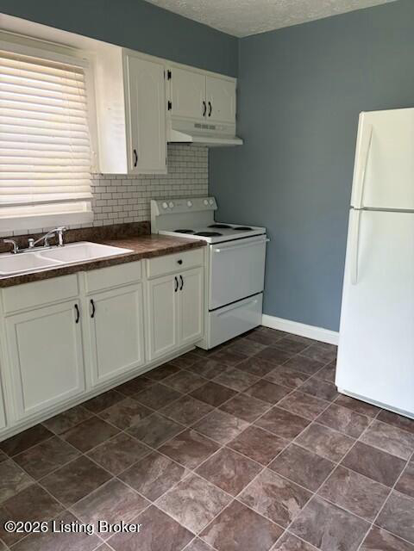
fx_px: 415
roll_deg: +0.2
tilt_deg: -14.2
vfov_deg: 67.3
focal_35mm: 26
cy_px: 276
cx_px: 207
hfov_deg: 53.1
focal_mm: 5.96
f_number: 1.6
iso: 125
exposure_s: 1/170
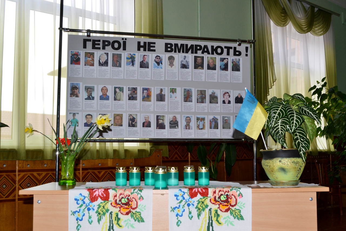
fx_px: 404
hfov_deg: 46.4
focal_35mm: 42
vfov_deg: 31.9
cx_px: 173
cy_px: 116
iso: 320
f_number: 8
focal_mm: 28
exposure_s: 1/60
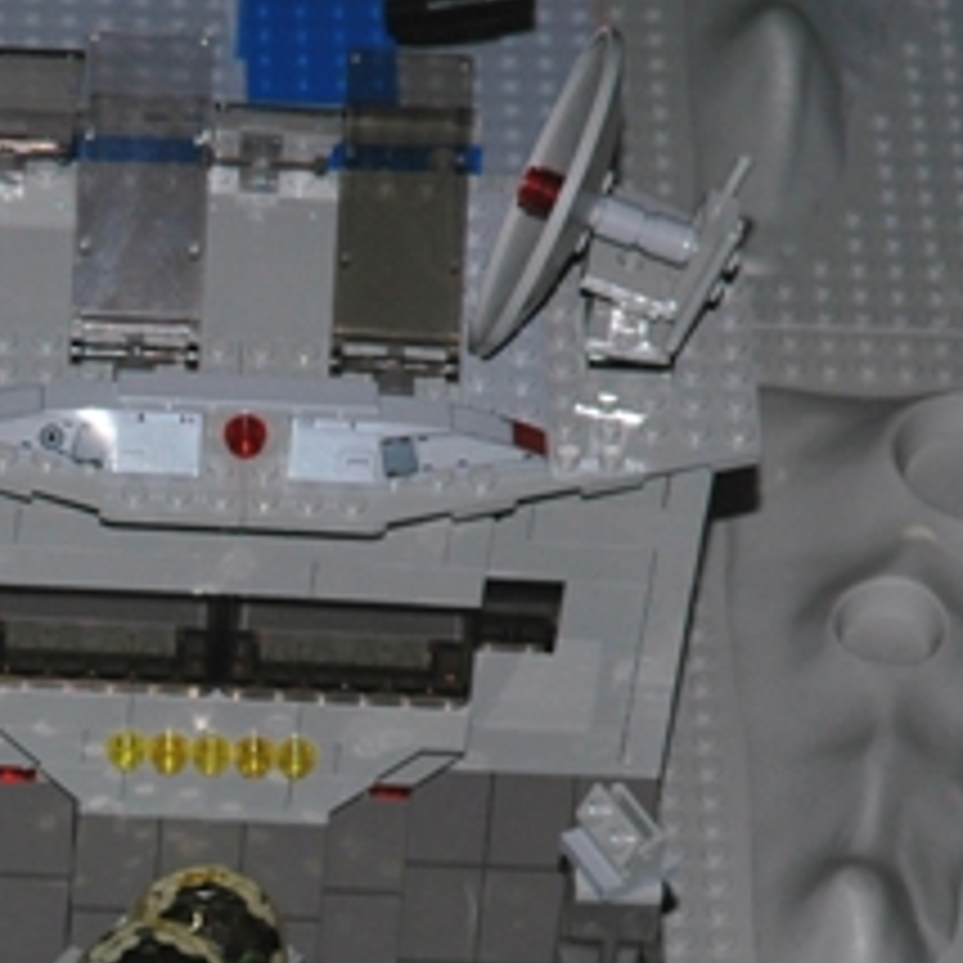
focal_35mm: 283
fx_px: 8907
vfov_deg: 6.2
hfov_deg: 6.1
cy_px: 979
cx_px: -230
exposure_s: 1/60
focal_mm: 62
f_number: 4.5
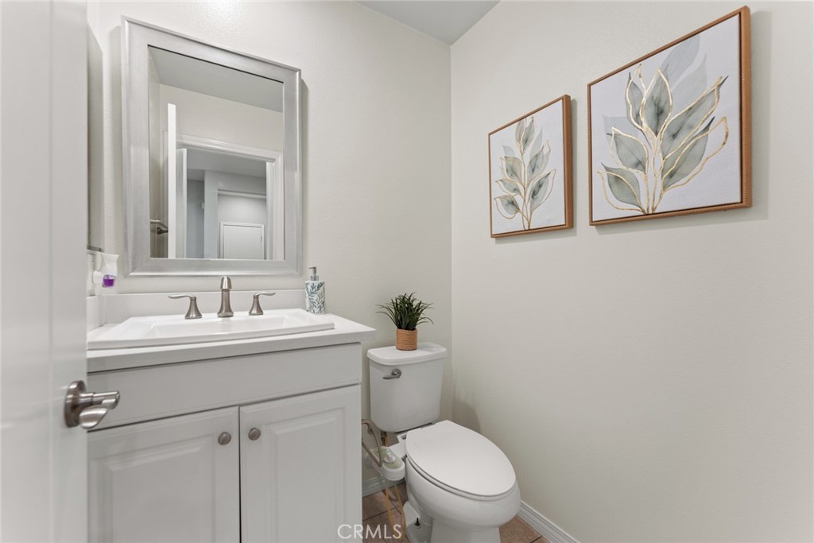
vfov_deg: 81.2
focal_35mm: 14
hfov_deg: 104.2
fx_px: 317
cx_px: 407
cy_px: 272
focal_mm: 14
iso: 200
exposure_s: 1/2.5
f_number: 6.3
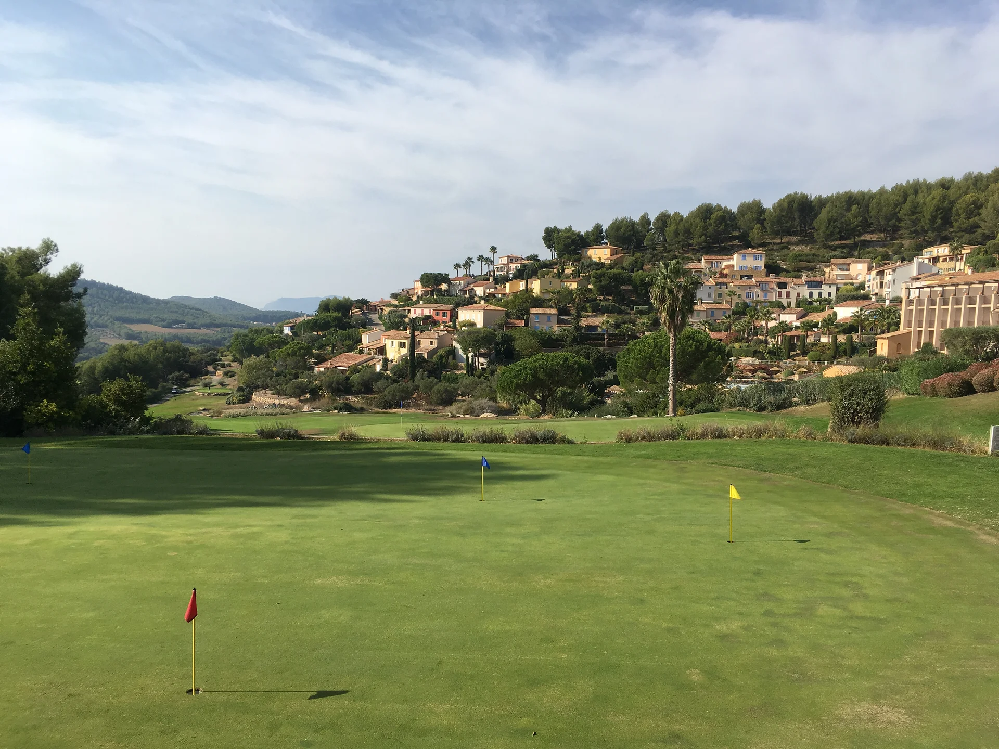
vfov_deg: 48.2
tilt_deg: -3.6
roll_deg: -2.0
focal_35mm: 29
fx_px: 837
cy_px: 374
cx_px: 500
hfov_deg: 61.7
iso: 25
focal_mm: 4.15
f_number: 2.2
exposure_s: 1/1637
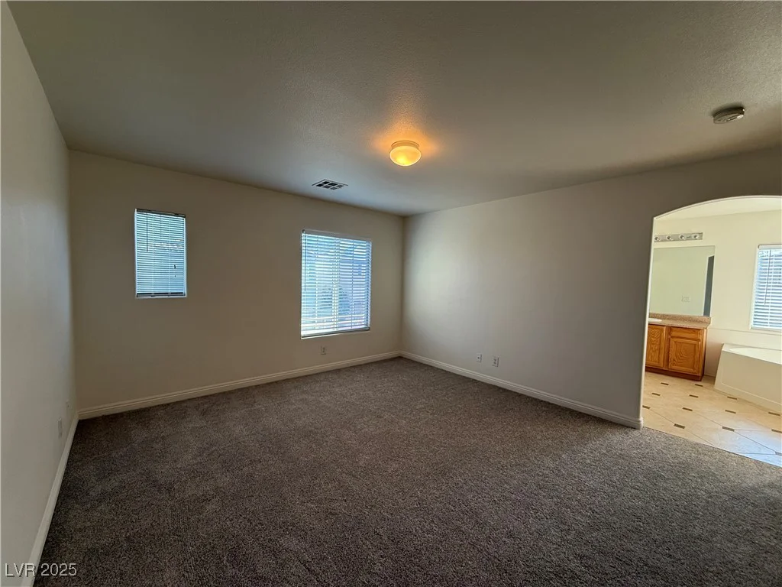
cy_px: 294
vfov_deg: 85.7
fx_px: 316
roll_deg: -1.2
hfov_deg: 102.1
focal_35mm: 14
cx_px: 391
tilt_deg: -2.9
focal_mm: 2.22
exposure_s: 1/120
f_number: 2.2
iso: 100
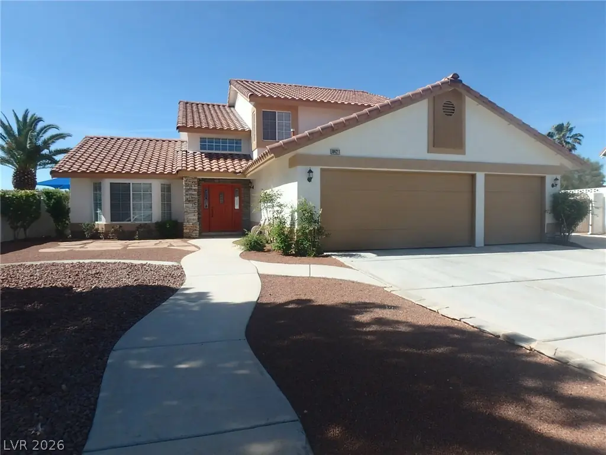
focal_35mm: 21
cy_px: 228
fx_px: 368
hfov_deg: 79.0
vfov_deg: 63.4
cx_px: 303
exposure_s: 1/400
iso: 125
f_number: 6
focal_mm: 3.7
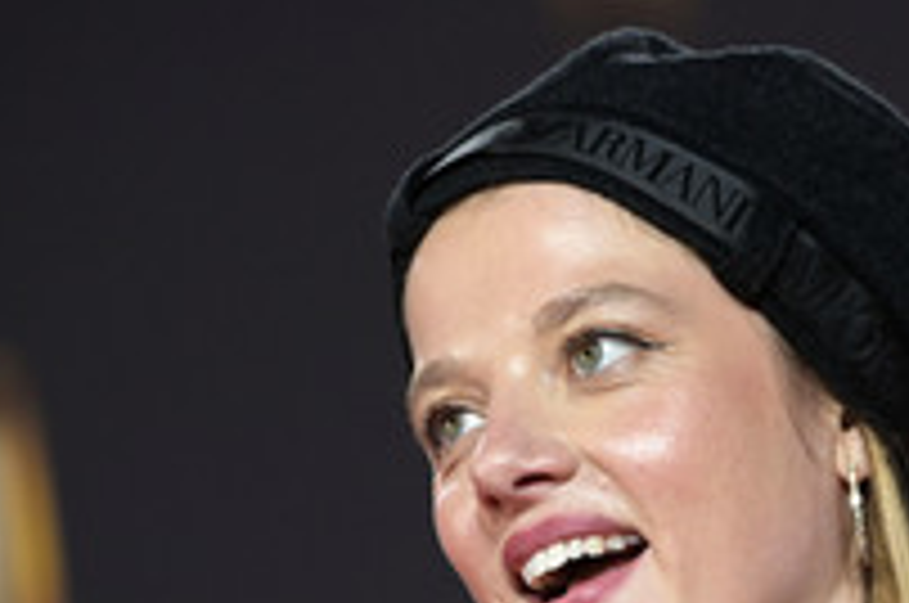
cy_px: 634
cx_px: 718
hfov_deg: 3.1
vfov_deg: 2.0
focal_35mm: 671
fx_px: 16916
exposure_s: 1/250
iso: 5000
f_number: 5.6
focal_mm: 300
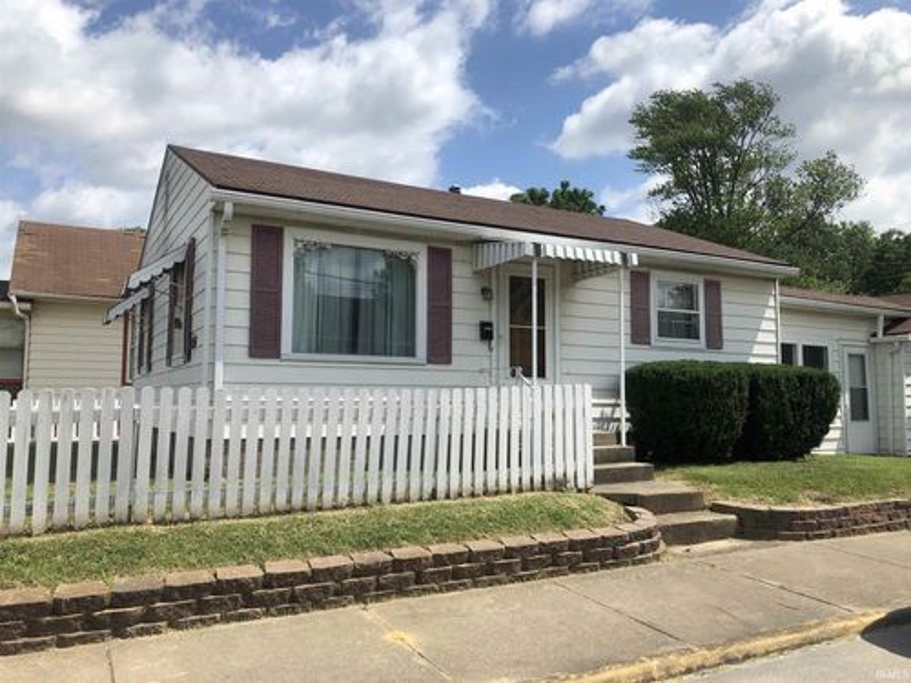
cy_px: 342
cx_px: 456
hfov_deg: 63.4
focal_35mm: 28
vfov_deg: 49.7
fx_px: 737
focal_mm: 3.99
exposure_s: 1/2857
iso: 20
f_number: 1.8
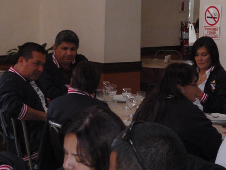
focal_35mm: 98
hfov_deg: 20.0
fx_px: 640
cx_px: 113
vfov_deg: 15.1
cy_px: 85
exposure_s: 1/60
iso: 1000
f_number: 6.2
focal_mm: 17.5
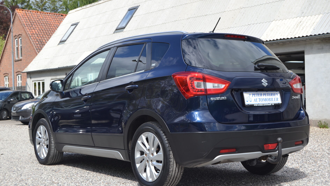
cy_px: 107
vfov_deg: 23.5
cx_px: 165
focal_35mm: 51
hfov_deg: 40.6
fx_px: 446
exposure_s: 1/200
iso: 100
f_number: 7.1
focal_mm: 32
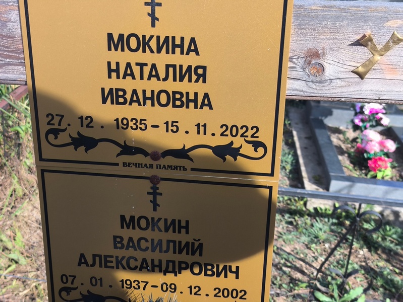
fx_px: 582
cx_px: 202
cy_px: 151
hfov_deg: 38.2
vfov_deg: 29.1
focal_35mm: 50
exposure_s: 1/450
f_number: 1.7
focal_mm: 4.71
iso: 50
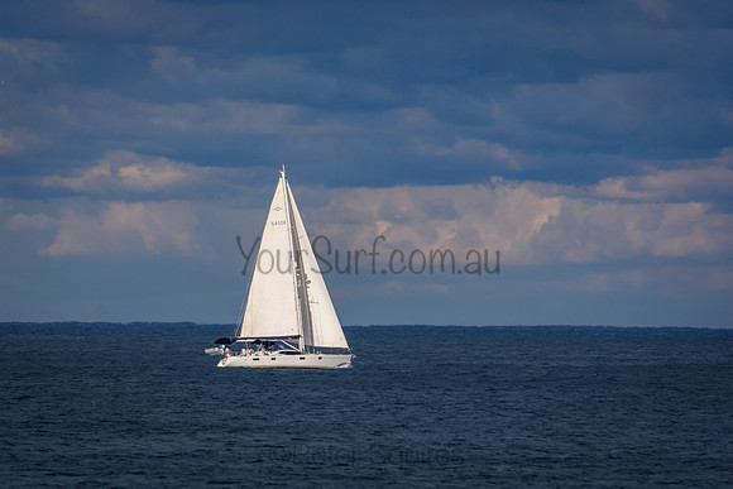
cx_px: 366
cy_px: 244
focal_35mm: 750
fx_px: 15274
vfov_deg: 1.8
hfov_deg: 2.7
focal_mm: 500
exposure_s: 1/1000
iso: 360
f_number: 5.6
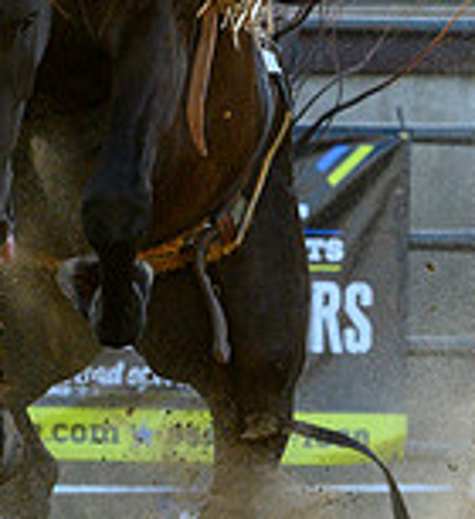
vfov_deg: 3.2
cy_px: -14
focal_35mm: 573
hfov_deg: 2.9
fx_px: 9318
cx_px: 40
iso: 1250
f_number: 5
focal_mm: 135
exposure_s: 1/1000
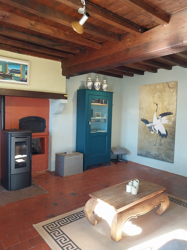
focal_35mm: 26
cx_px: 94
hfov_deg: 53.1
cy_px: 125
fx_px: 187
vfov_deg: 67.3
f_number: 1.8
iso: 250
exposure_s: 1/50
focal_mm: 4
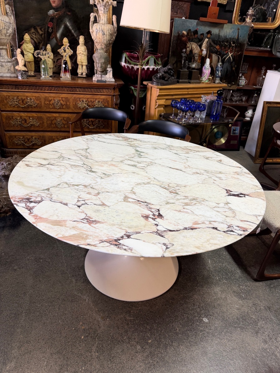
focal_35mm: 24
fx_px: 259
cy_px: 186
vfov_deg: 71.6
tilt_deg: -30.7
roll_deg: -4.2
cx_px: 140
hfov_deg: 56.8
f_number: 1.78
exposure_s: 1/50
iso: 125
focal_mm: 6.76
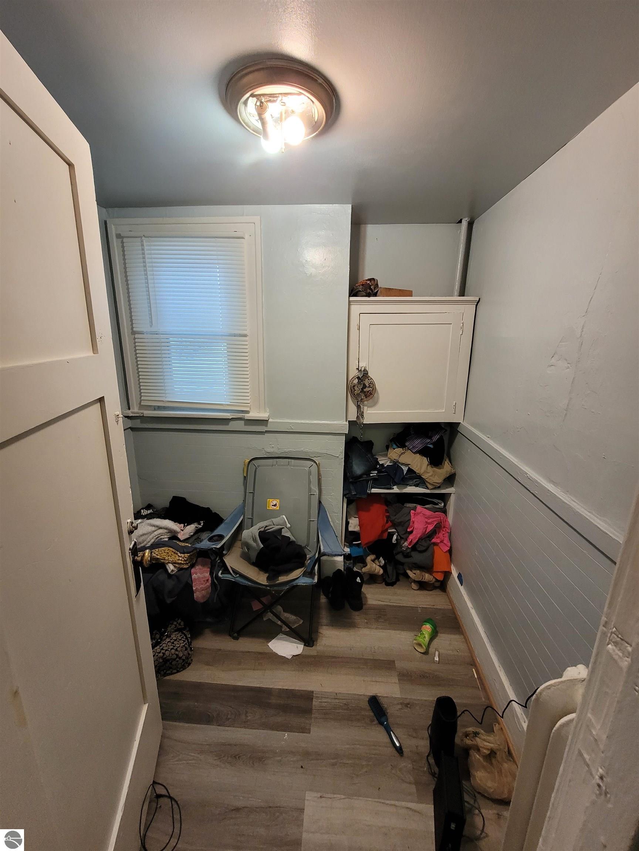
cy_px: 426
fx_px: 320
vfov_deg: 106.2
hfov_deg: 89.9
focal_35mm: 13
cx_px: 320
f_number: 2.2
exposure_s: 1/60
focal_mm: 1.74
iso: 160
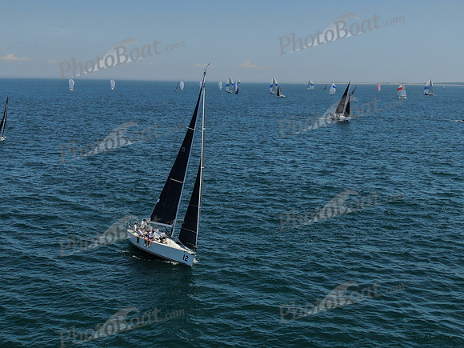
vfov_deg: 30.3
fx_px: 643
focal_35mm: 48
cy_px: 174
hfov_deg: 39.7
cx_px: 232
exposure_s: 1/1250
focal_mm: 8.6
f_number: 3.8
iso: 100
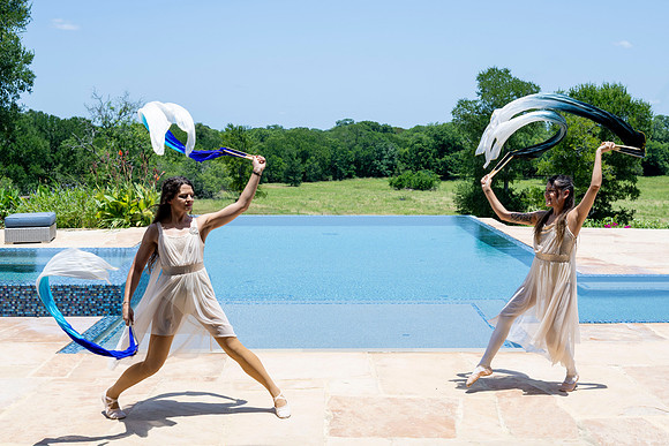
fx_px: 792
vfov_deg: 31.4
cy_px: 190
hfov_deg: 45.8
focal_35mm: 43
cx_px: 344
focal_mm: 33.5
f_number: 6.3
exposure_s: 1/500
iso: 125
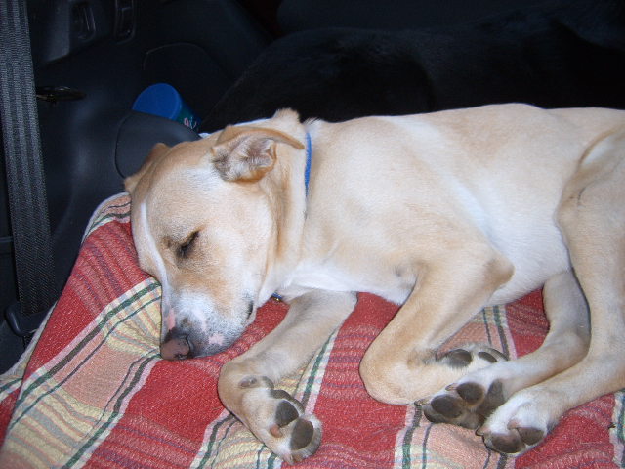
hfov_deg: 52.6
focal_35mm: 35
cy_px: 234
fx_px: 632
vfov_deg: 40.7
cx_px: 312
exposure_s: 1/30
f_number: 2.8
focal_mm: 5.8
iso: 69
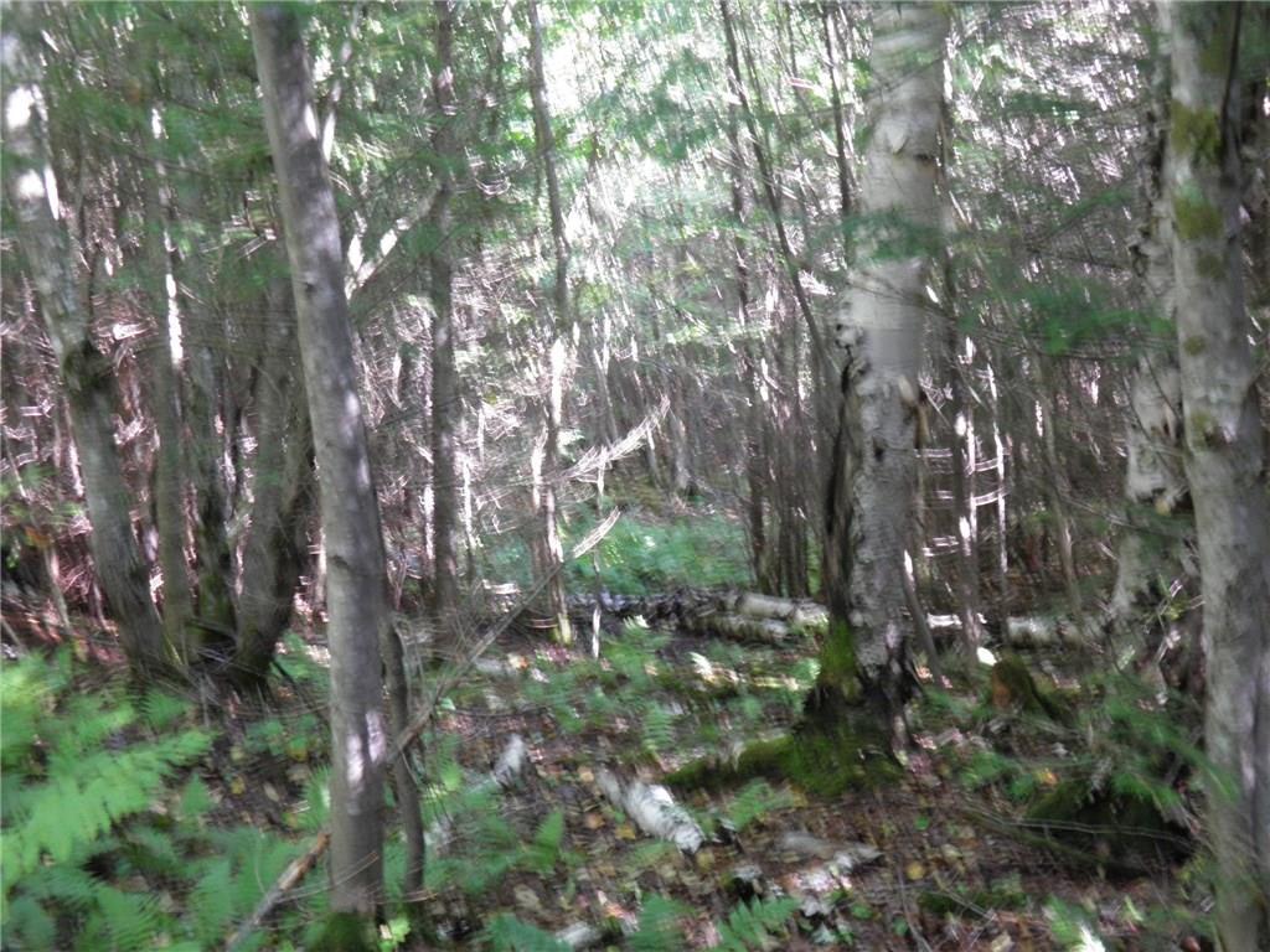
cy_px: 476
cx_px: 635
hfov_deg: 42.9
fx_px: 1614
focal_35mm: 44
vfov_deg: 32.9
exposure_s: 1/8
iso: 160
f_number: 3.3
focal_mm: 7.9
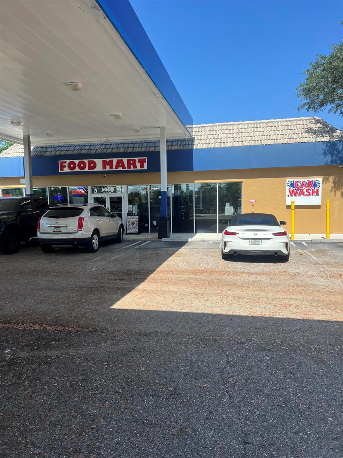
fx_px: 344
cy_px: 229
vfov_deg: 67.3
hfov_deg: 53.1
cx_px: 172
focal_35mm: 26
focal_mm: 5.7
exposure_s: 1/2762
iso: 50
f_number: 1.5
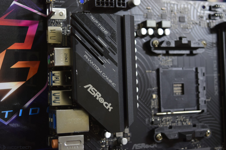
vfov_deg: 21.6
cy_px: 75
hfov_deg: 31.9
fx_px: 395
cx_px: 113
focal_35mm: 63
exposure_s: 1/8
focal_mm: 42
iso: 400
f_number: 5
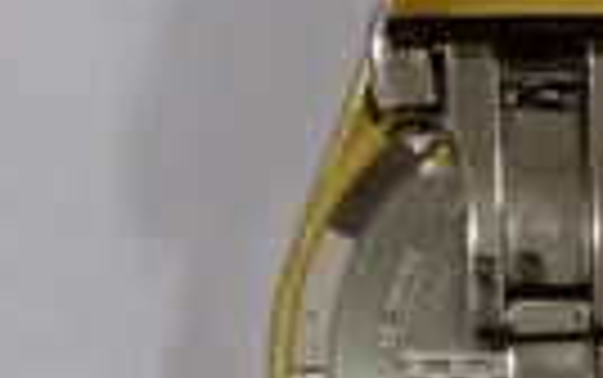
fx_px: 3701
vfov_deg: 5.8
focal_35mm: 225
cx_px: 621
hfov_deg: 9.2
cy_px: 274
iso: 441
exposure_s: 1/50
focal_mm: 5.25
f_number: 1.75
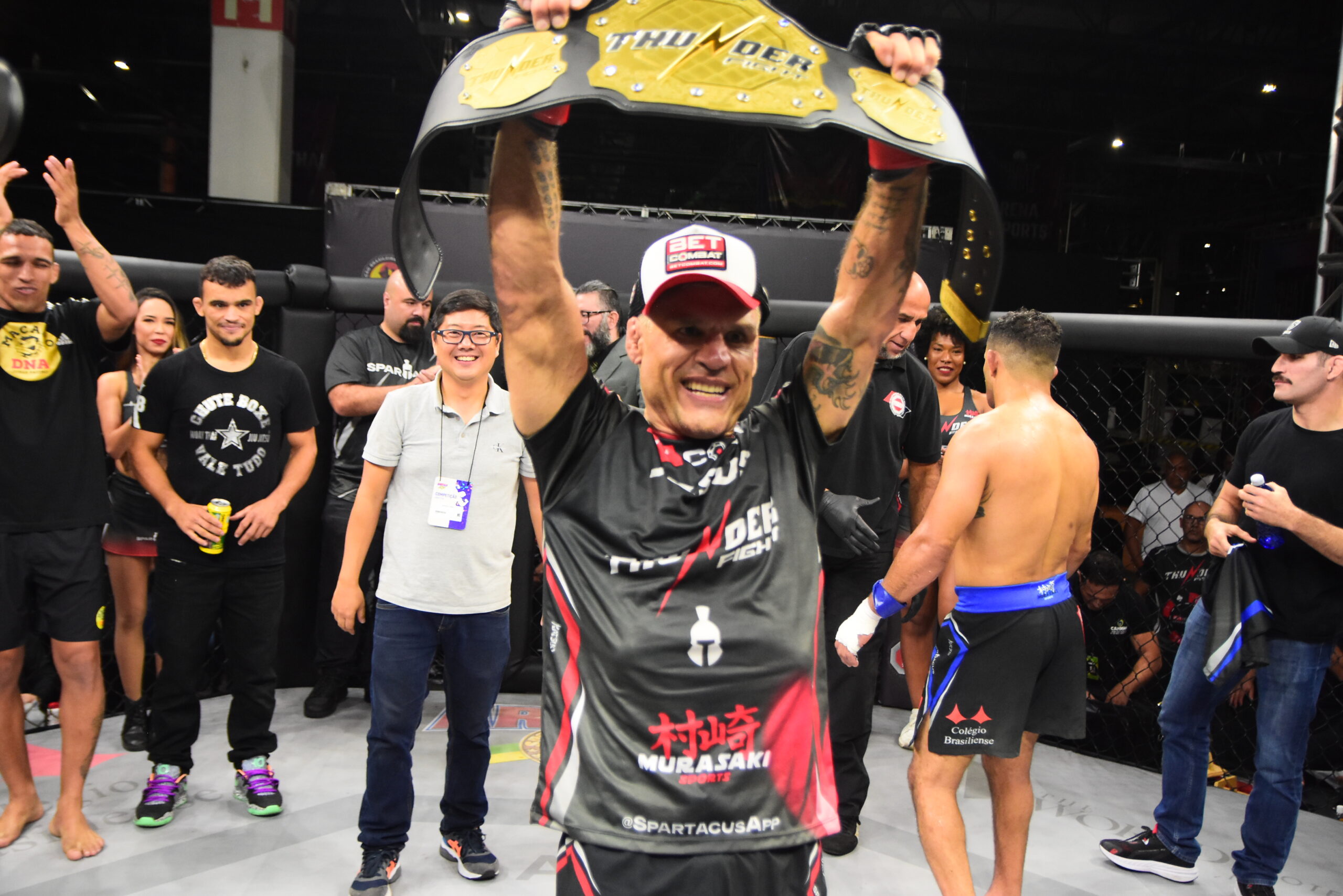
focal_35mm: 54
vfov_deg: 25.1
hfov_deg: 36.9
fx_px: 2015
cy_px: 448
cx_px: 672
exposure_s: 1/1250
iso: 2000
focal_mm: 36
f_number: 2.8
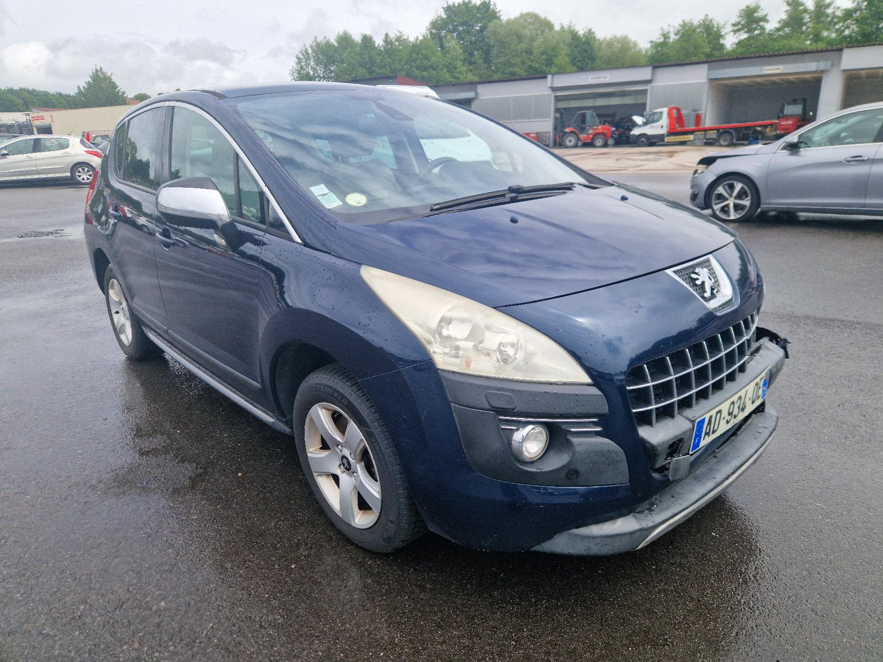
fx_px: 587
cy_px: 331
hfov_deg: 73.9
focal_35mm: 23
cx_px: 442
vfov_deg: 58.9
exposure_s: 1/1250
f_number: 1.8
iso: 50
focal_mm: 5.4
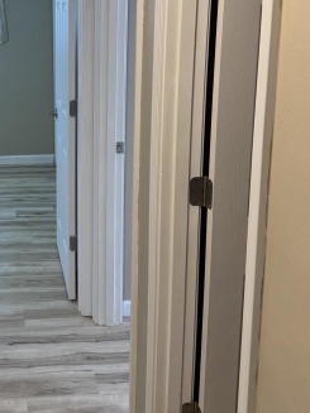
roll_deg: +1.0
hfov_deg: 28.5
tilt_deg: -10.5
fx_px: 585
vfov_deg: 38.2
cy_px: 119
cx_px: 33
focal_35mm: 49
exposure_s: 1/120
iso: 125
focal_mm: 6.76
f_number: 1.78
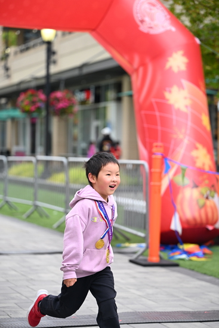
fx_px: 884
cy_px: 164
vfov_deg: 21.0
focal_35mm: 97
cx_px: 110
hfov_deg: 14.1
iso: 640
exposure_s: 1/1600
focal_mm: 97
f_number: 2.8
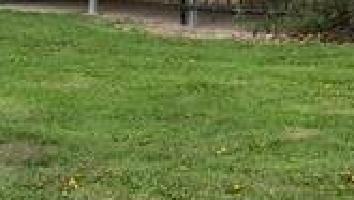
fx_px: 1672
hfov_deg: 11.9
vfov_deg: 6.6
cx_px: 377
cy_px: -214
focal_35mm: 178
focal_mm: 4
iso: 40
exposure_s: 1/143
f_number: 1.8
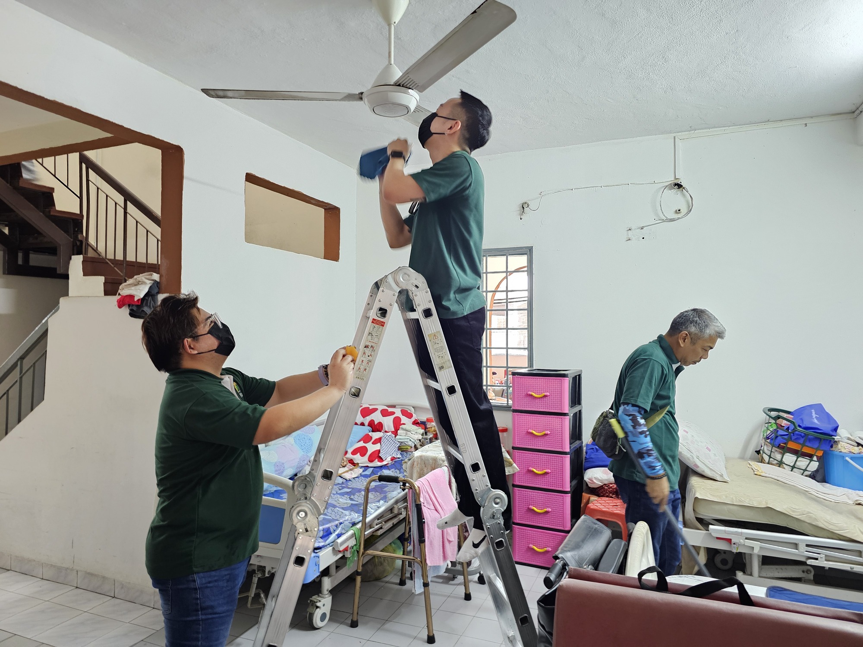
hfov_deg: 73.9
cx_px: 432
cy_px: 324
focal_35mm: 23
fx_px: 573
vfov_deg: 58.9
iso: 640
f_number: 1.7
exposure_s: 1/25
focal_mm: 6.3
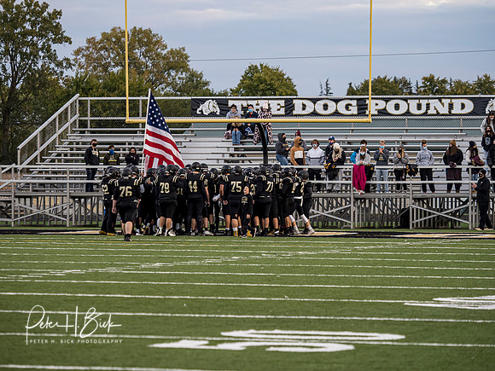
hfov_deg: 9.3
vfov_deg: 7.0
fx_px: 3032
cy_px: 186
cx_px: 248
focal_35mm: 212
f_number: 2.8
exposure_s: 1/640
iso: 800
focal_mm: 106
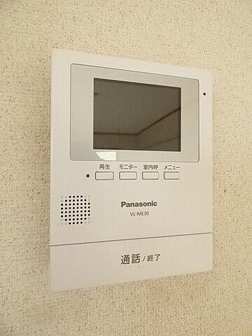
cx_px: 126
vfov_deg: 81.7
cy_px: 168
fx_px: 194
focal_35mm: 20
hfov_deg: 66.0
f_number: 2.8
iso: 1600
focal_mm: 3.58
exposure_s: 1/160
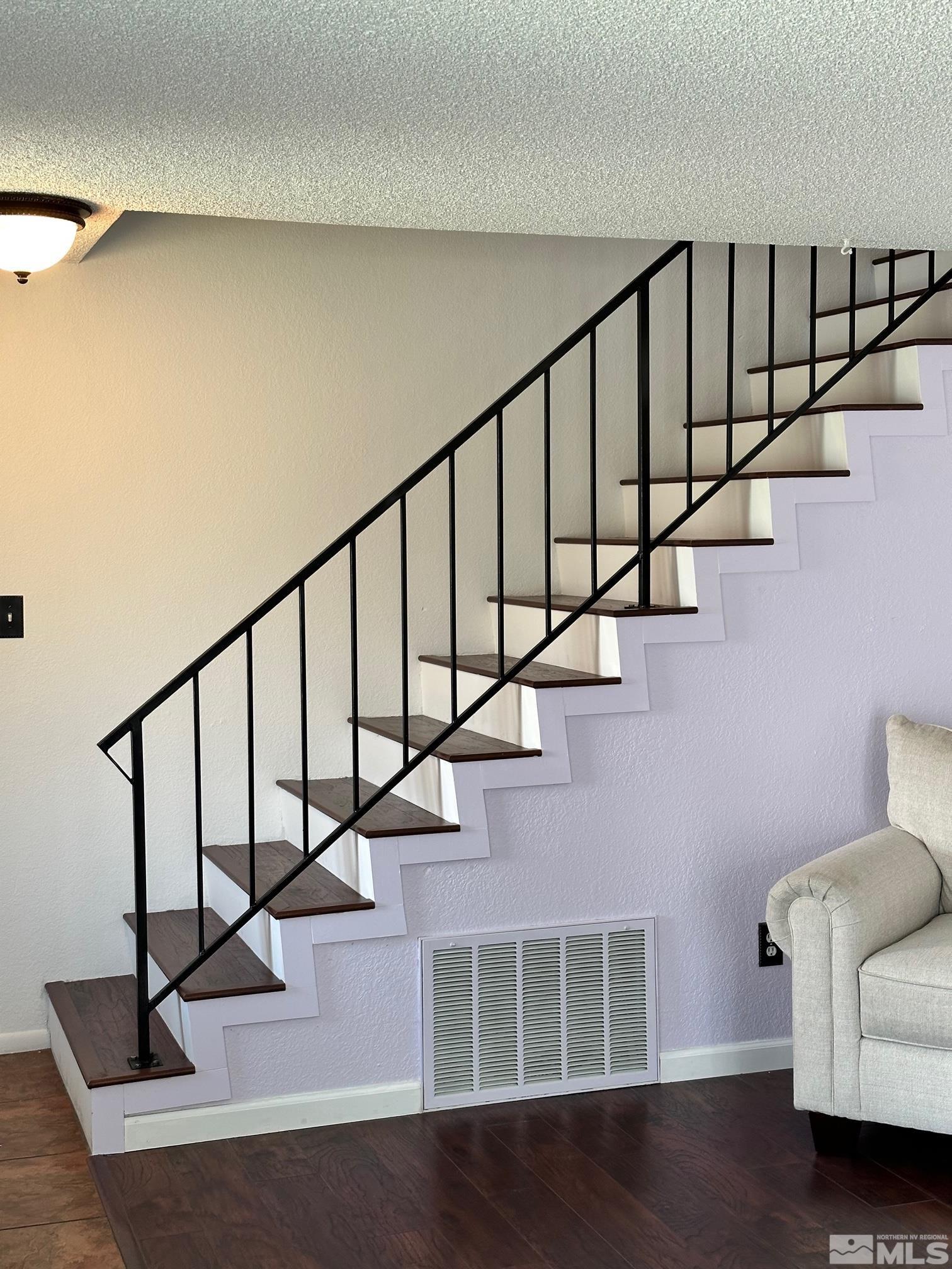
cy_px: 634
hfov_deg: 30.3
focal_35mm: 48
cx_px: 476
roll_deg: +0.5
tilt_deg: -3.8
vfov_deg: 39.7
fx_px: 1760
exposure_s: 1/60
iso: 80
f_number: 1.78
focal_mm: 6.86
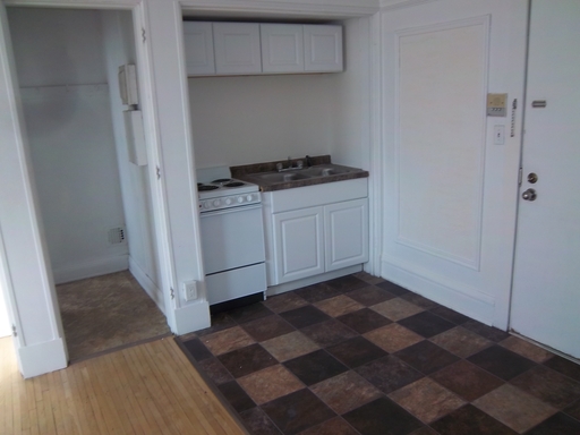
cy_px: 218
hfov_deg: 63.4
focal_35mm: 28
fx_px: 469
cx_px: 290
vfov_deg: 49.7
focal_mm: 5.05
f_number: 3.5
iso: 64
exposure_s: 1/30
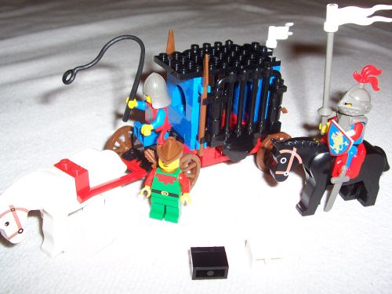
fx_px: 419
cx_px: 196
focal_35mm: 37
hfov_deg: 50.1
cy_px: 147
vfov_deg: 38.7
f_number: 2.8
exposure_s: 1/60
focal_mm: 5.6
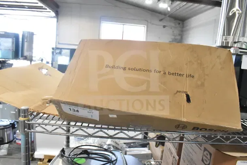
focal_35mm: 27
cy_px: 82
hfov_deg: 67.4
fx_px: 185
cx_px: 124
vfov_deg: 48.0
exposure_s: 1/200
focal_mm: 18
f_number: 7.1
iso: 6400
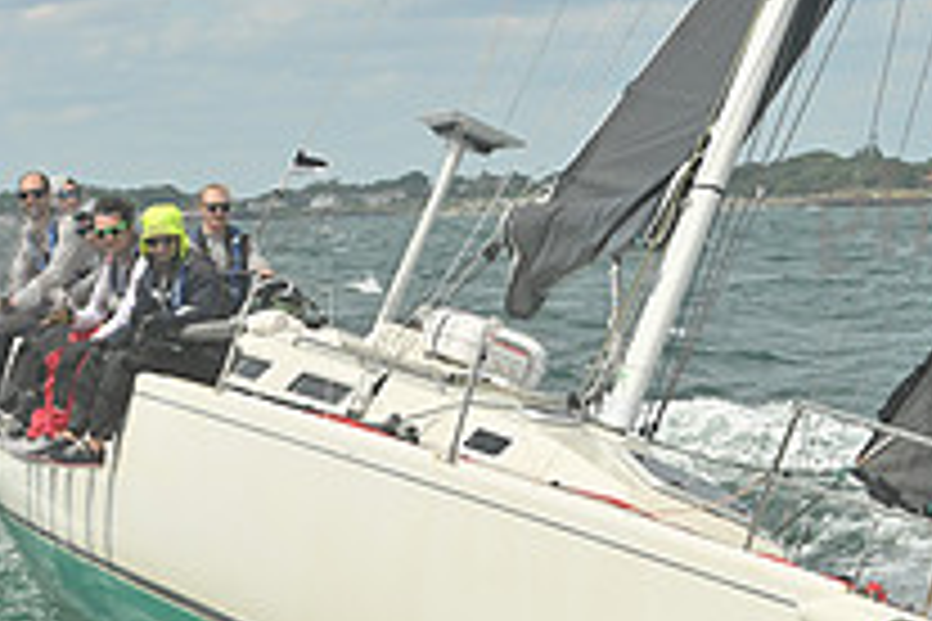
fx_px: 5074
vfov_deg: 7.0
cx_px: 576
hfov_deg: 10.5
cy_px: 457
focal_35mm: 196
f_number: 10
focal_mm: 70
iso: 320
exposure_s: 1/1250
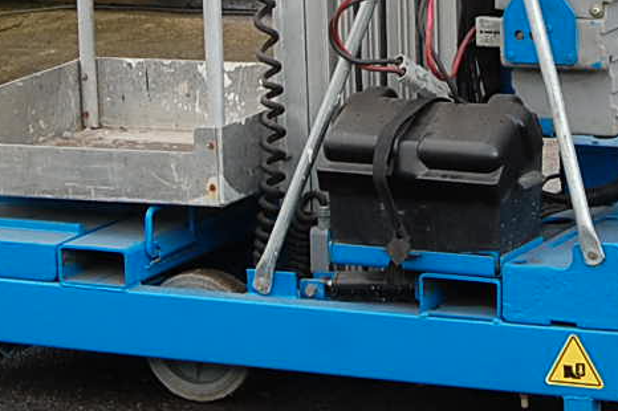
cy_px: -50
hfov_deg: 11.2
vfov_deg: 7.4
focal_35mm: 184
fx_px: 3156
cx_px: 351
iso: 400
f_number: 5
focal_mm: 38
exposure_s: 1/100
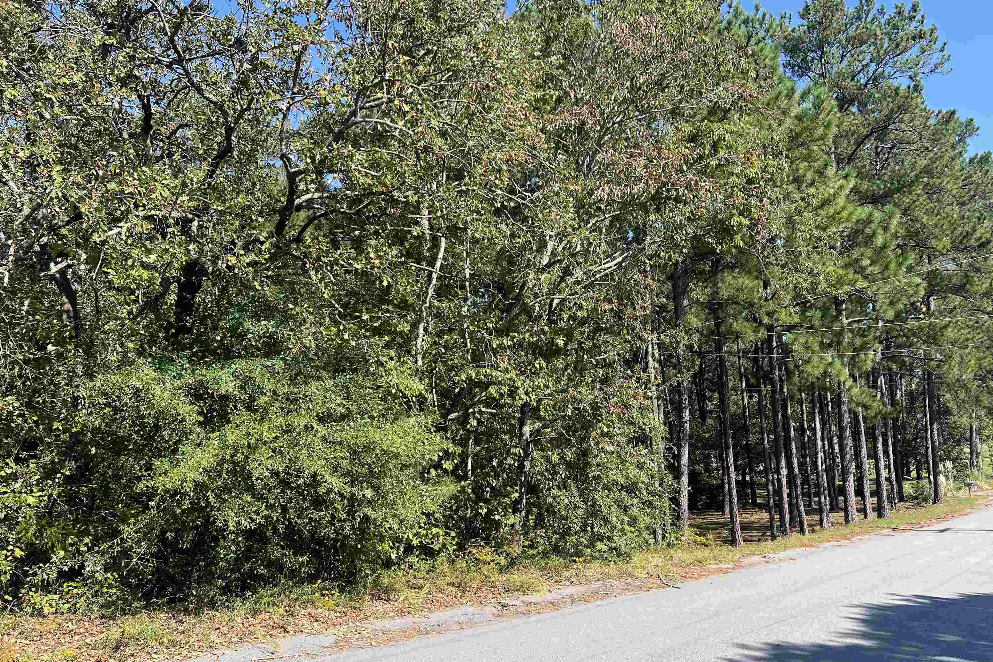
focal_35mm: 28
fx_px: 772
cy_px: 359
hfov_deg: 65.5
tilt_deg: +6.1
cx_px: 509
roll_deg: +3.0
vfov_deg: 46.4
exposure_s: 1/1698
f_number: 1.5
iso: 50
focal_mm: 5.7
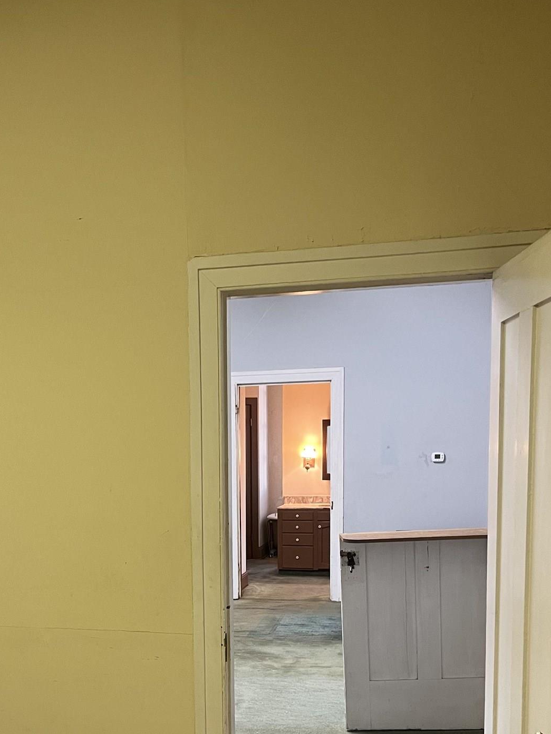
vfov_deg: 42.7
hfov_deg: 33.3
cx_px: 175
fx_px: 912
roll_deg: +0.9
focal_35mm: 43
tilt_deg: -5.3
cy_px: 534
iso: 250
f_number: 1.6
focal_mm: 5.1
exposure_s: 1/60
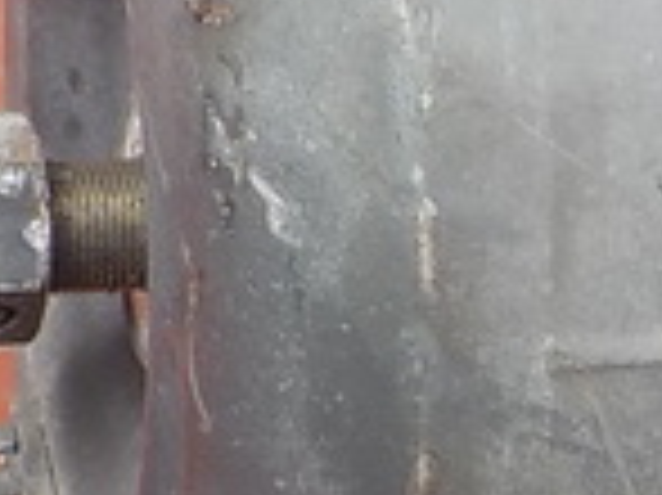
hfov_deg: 14.5
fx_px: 2503
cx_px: 811
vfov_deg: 11.3
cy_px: 292
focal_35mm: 131
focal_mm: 4.1
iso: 140
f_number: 3.3
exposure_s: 1/30
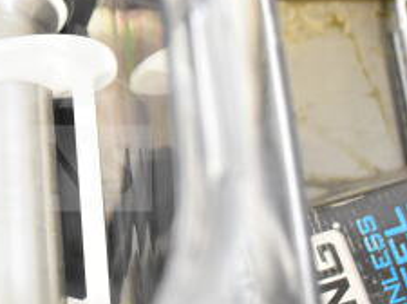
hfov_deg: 22.3
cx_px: -52
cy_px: 68
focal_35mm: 82
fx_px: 966
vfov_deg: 17.7
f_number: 3.8
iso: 1600
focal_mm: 21
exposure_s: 1/60
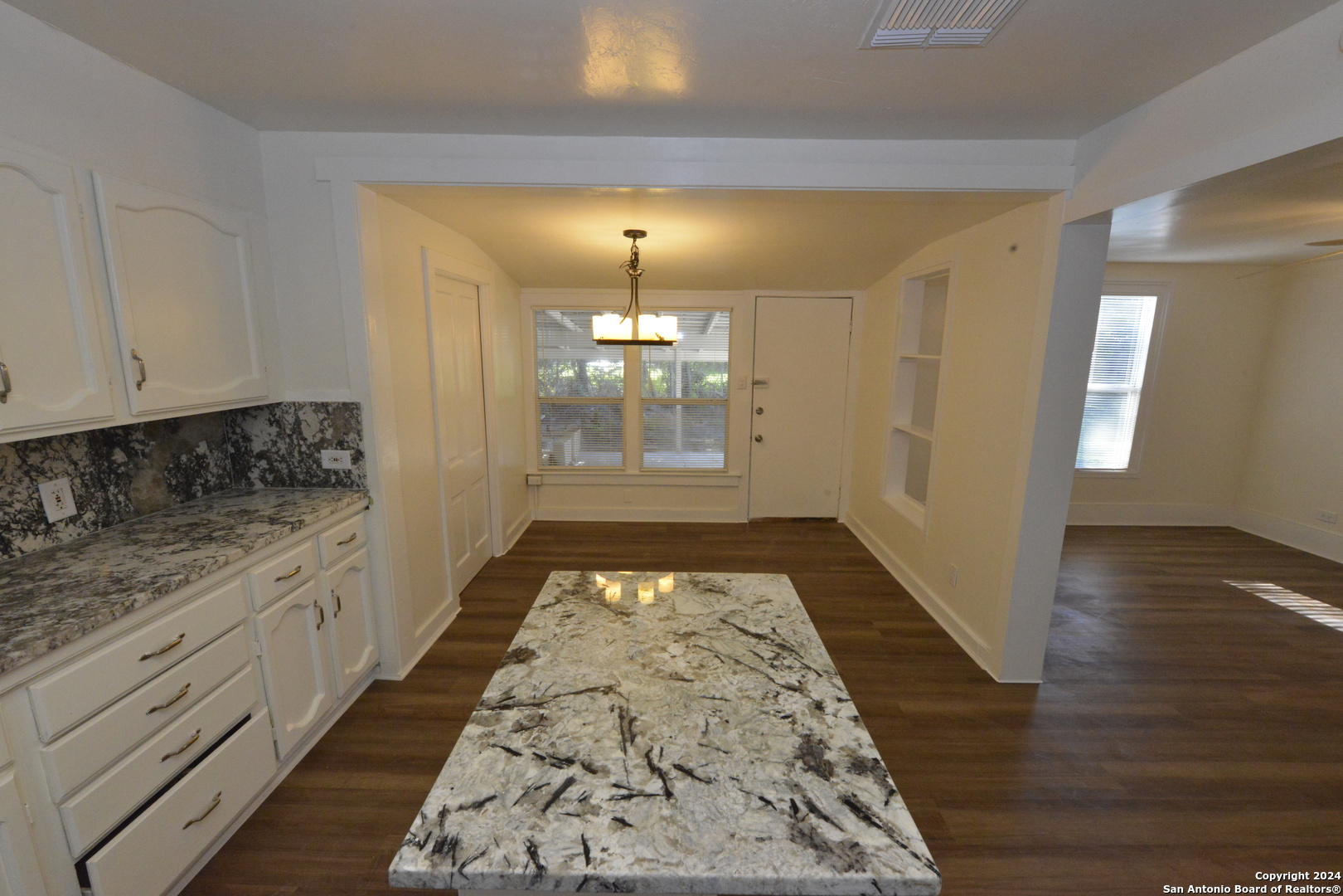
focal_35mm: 14
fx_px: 522
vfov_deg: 81.2
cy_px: 448
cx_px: 672
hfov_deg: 104.3
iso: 6400
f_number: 13
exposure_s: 1/125
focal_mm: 14
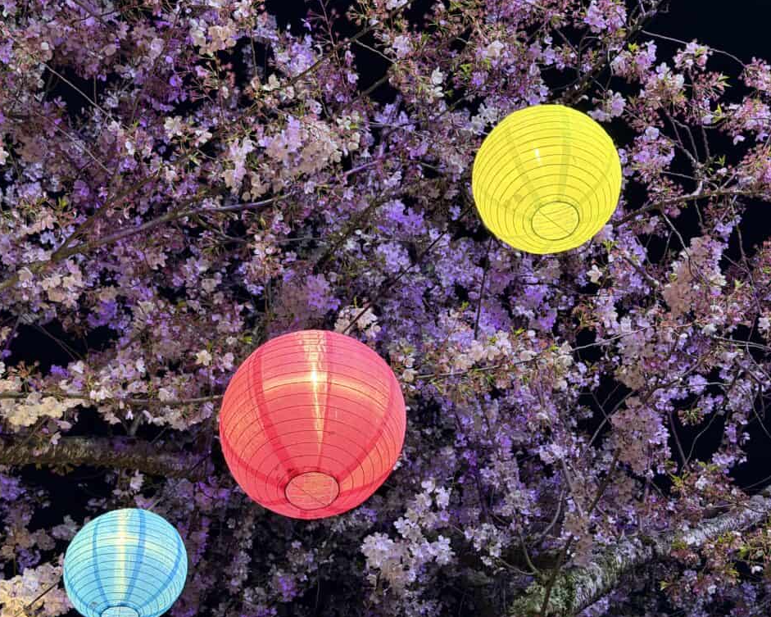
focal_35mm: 51
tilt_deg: +46.8
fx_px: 1164
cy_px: 313
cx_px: 370
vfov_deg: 29.7
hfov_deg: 36.6
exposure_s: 1/30
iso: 500
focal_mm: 6.76
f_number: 1.78
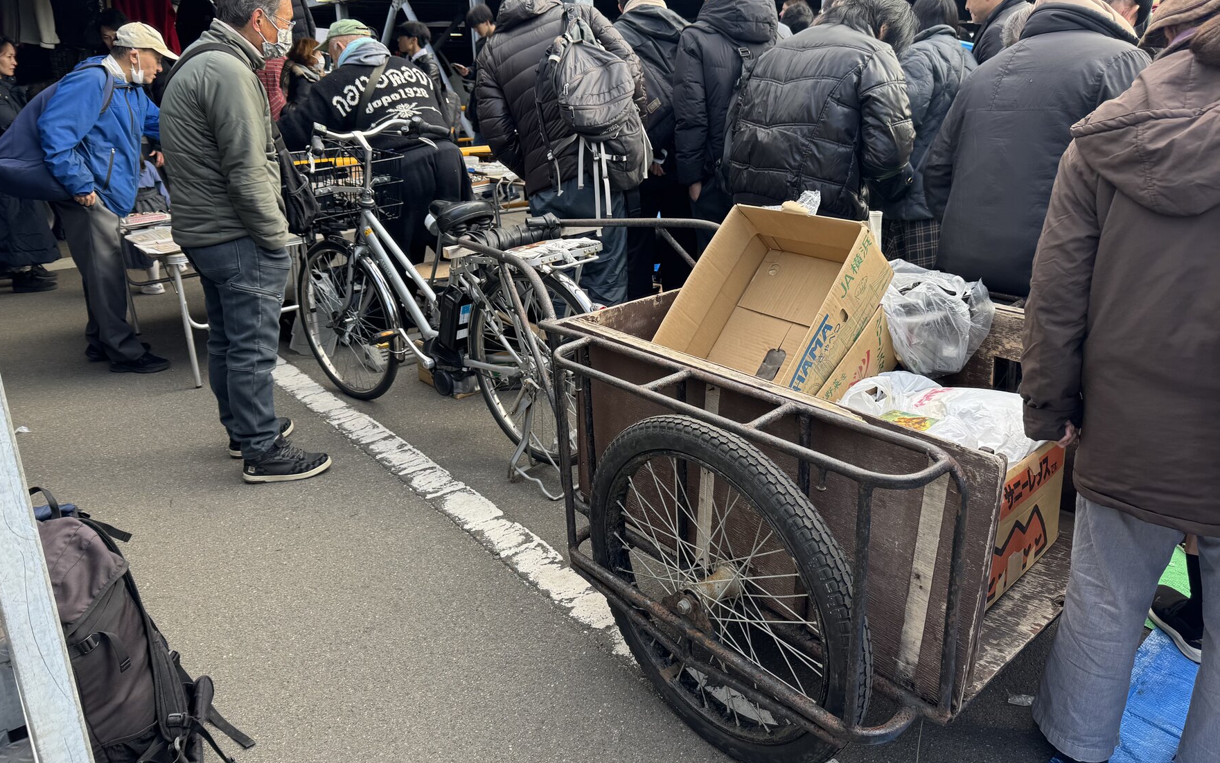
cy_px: 331
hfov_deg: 70.4
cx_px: 610
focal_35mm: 26
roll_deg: +1.7
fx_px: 865
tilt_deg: -16.7
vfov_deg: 47.5
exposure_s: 1/379
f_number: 1.78
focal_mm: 6.76
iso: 80
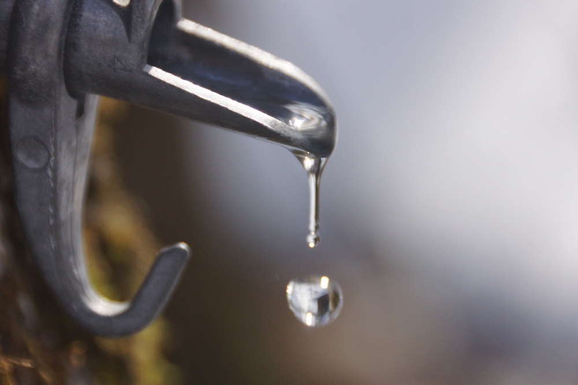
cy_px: 192
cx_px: 289
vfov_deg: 3.7
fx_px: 6019
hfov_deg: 5.5
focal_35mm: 375
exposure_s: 1/400
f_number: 6.3
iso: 800
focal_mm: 250
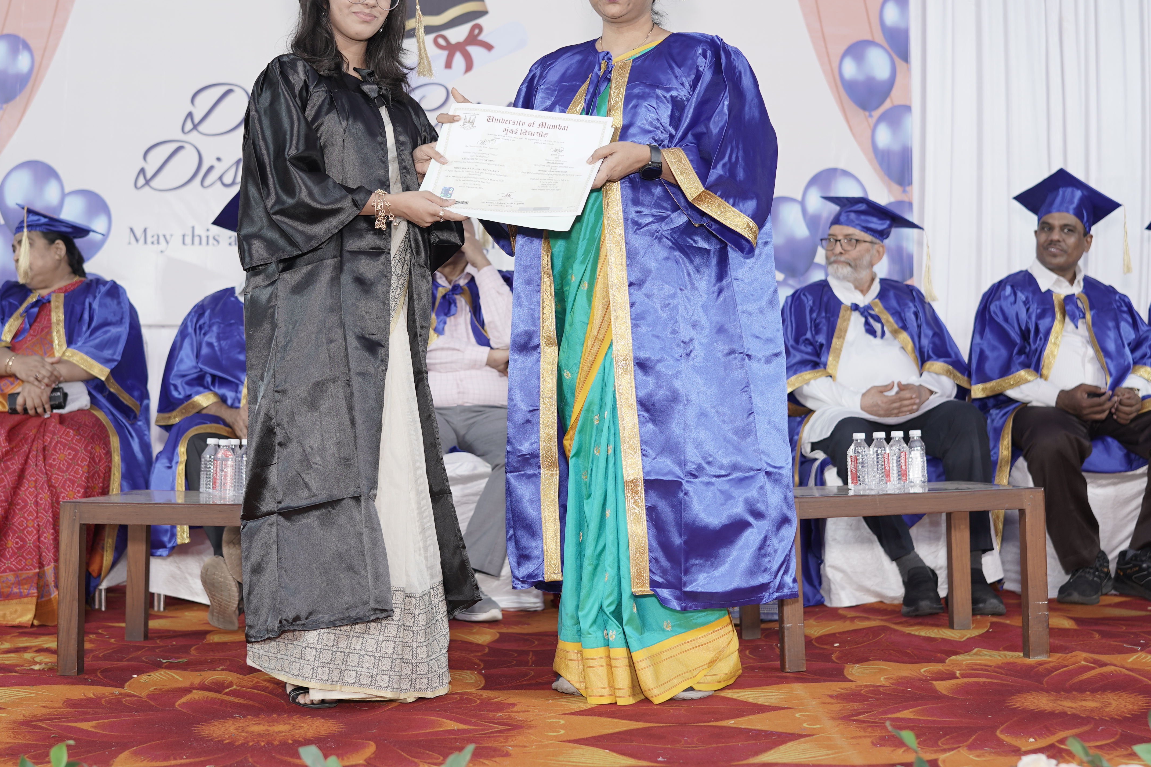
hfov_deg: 40.3
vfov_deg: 27.4
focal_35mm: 49
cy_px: 284
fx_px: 1566
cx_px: 559
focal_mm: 35
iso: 125
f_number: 2.2
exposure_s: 1/50
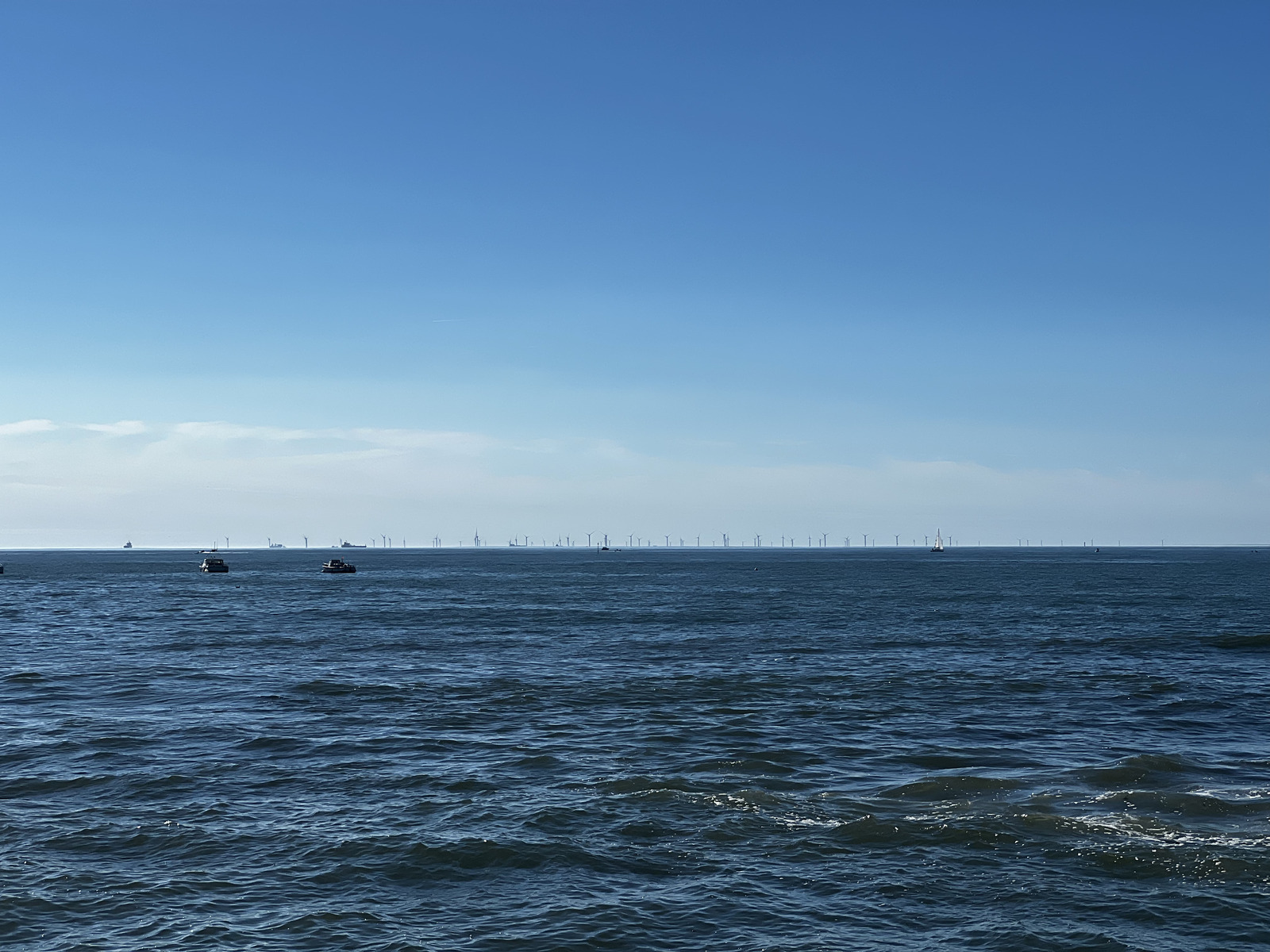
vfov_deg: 19.1
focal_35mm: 77
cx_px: 635
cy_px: 476
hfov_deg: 25.3
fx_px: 2825
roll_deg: +0.3
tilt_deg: +1.4
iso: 32
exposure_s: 1/2660
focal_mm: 9
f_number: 2.8
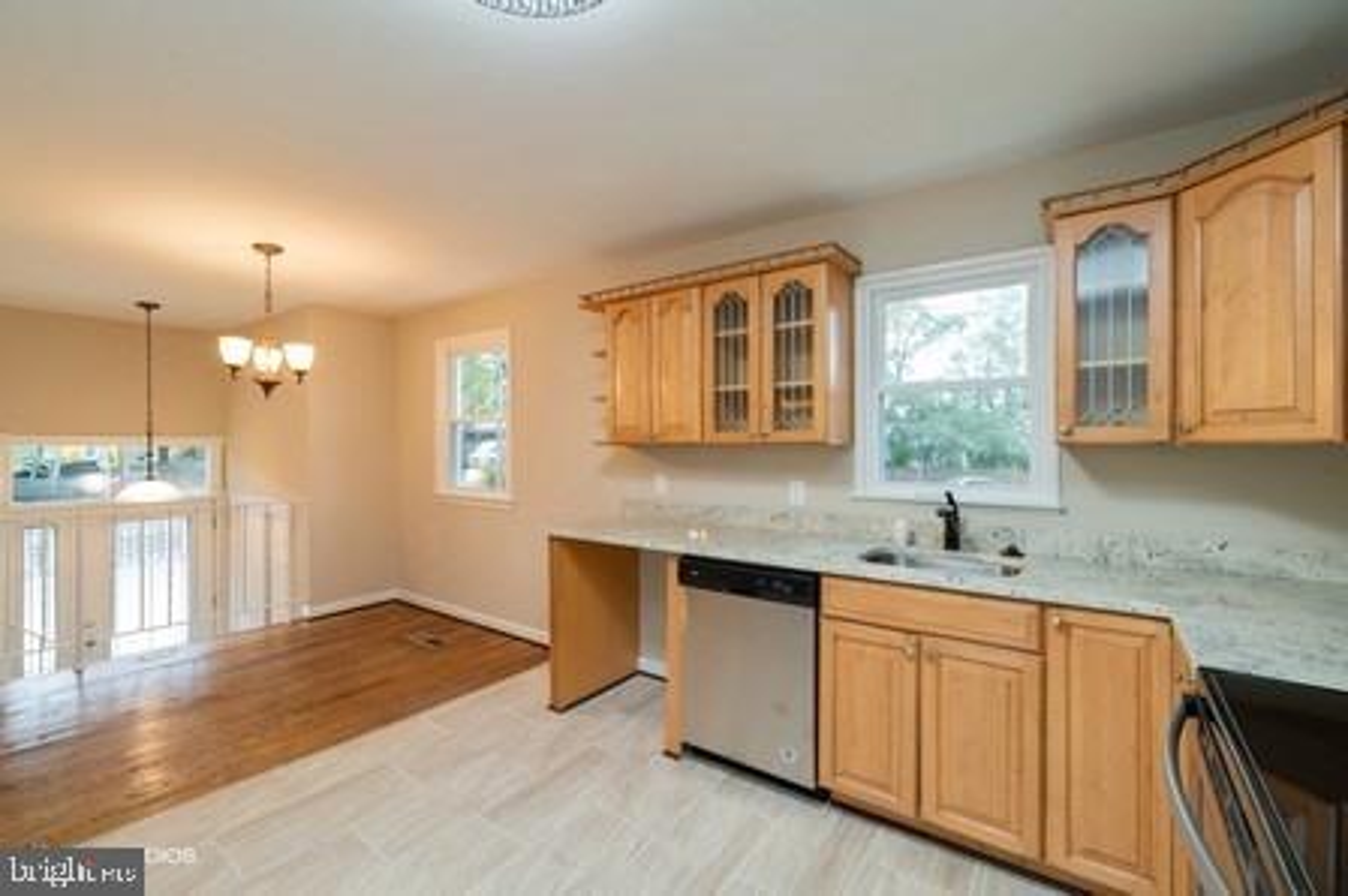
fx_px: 561
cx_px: 674
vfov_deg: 77.2
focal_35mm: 15
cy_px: 448
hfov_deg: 100.4
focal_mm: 15
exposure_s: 1/1.67
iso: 100
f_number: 8
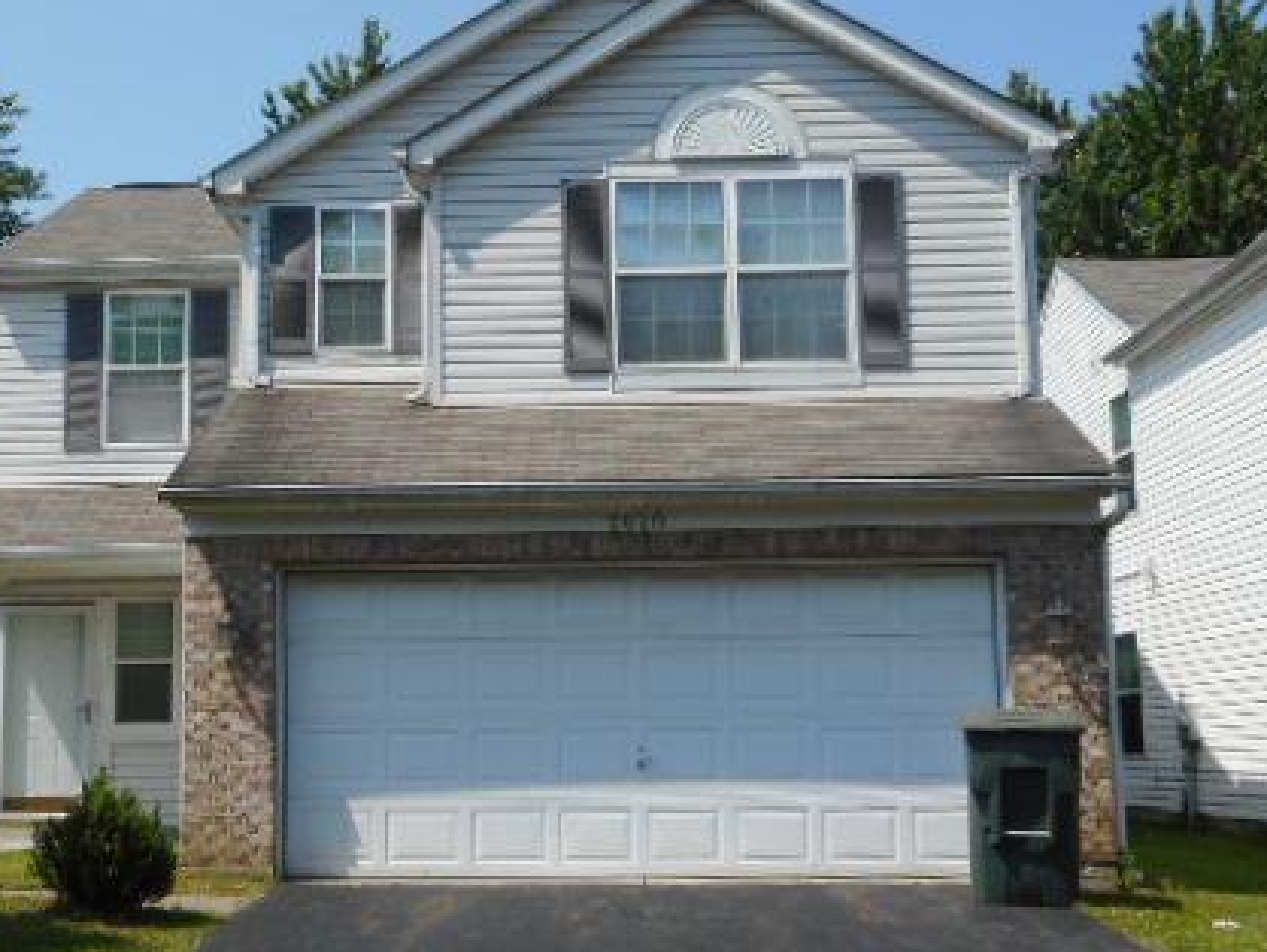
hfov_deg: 36.5
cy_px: 473
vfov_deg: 28.1
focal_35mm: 52
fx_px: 1904
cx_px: 458
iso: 80
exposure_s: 1/640
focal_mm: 6
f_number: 4.2
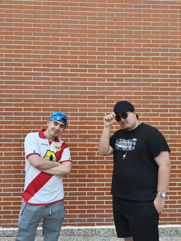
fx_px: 223
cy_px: 120
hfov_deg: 44.2
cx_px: 90
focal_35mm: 32
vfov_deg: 56.8
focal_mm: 6.14
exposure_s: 1/315
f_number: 1.65
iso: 50
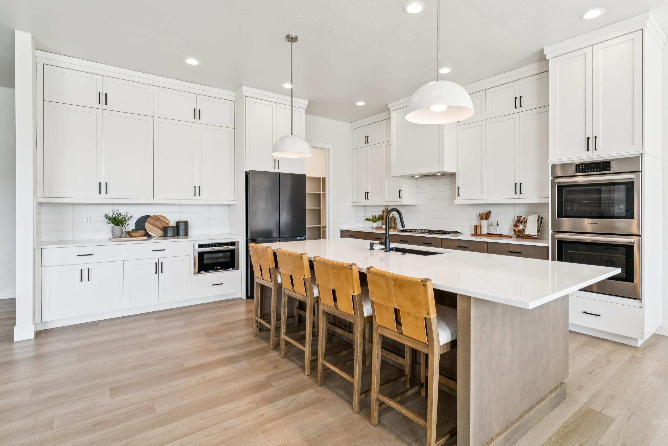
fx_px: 338
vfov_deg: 66.7
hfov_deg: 89.2
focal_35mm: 18
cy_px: 210
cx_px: 353
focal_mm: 17.2
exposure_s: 1/20
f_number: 13
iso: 400
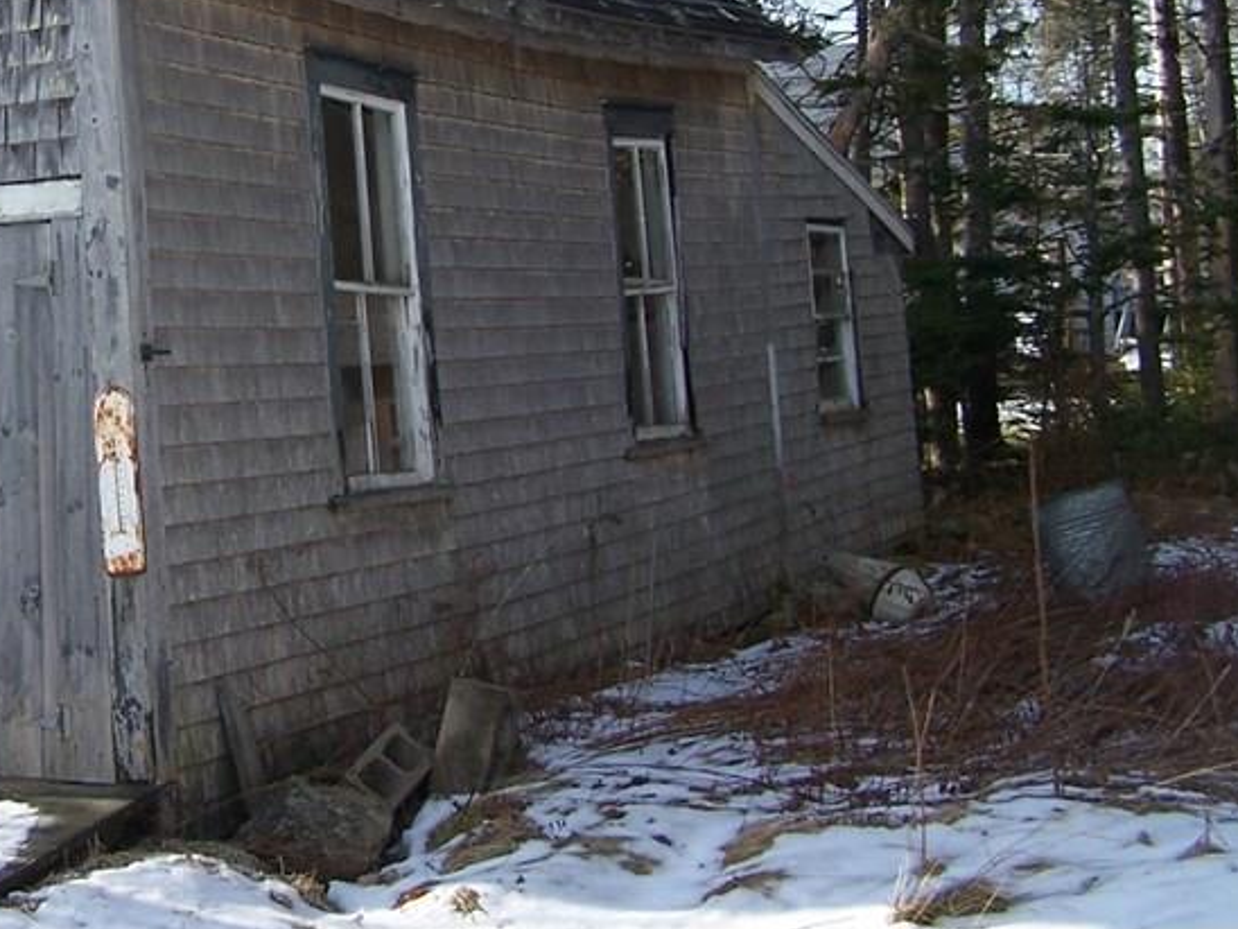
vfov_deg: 20.4
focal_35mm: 71
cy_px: 151
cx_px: 111
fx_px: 2539
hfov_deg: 26.4
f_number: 2.8
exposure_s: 1/640
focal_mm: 6.3
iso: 80
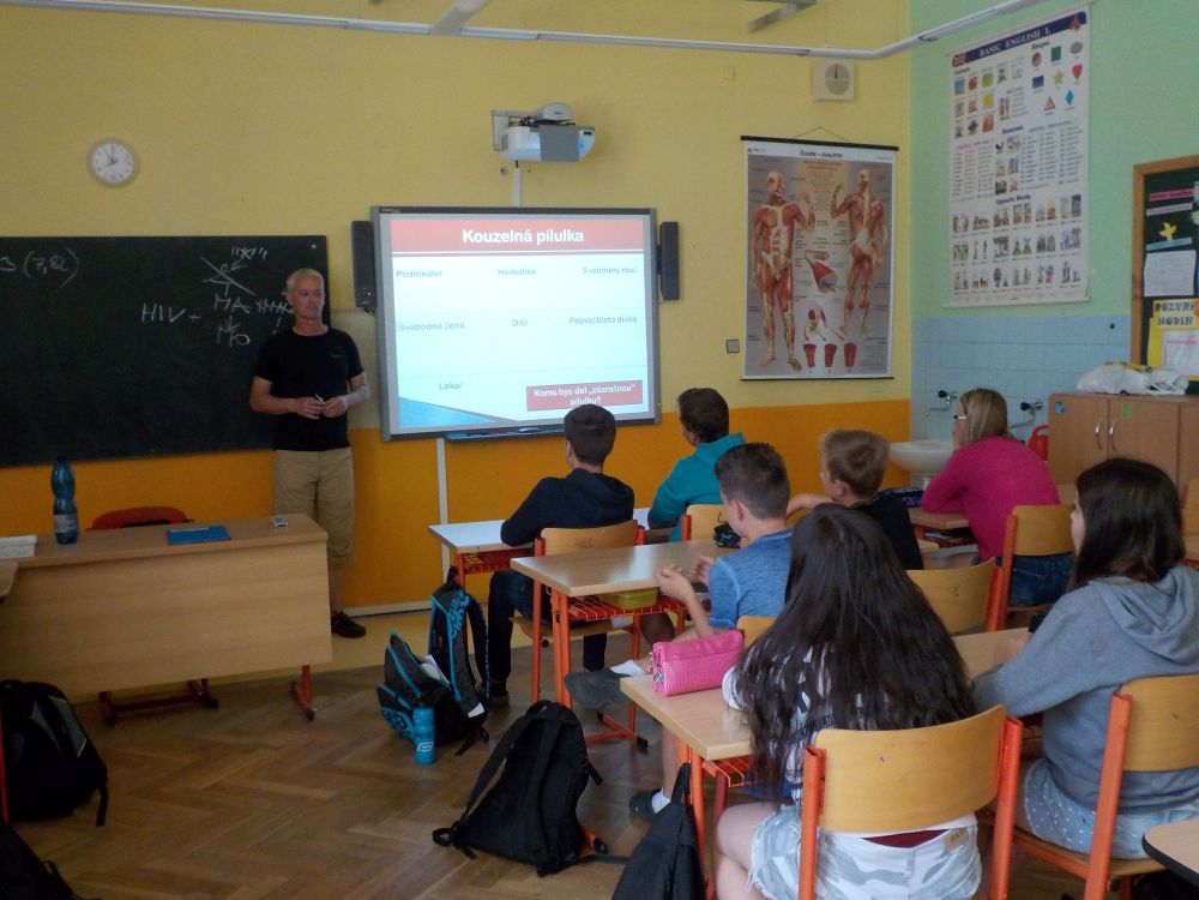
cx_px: 600
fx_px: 1039
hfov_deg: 60.0
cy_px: 450
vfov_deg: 46.8
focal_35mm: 30
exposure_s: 1/50
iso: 280
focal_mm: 4.1
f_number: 3.3
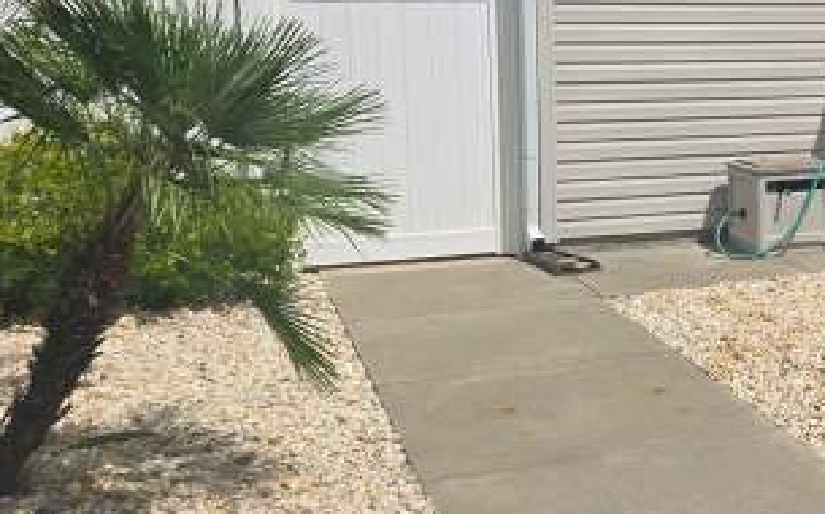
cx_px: 839
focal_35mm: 64
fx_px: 1438
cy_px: 133
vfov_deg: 20.1
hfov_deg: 29.7
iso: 40
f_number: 1.7
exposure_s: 1/7944
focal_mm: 6.25
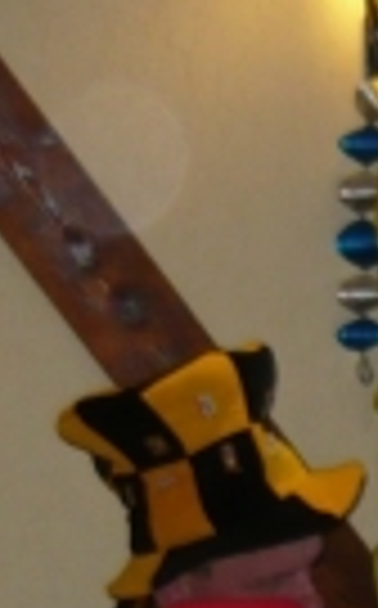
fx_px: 3009
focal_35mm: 182
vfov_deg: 11.2
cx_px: 626
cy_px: 849
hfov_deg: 7.0
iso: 160
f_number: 2.8
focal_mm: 5.5
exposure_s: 1/30
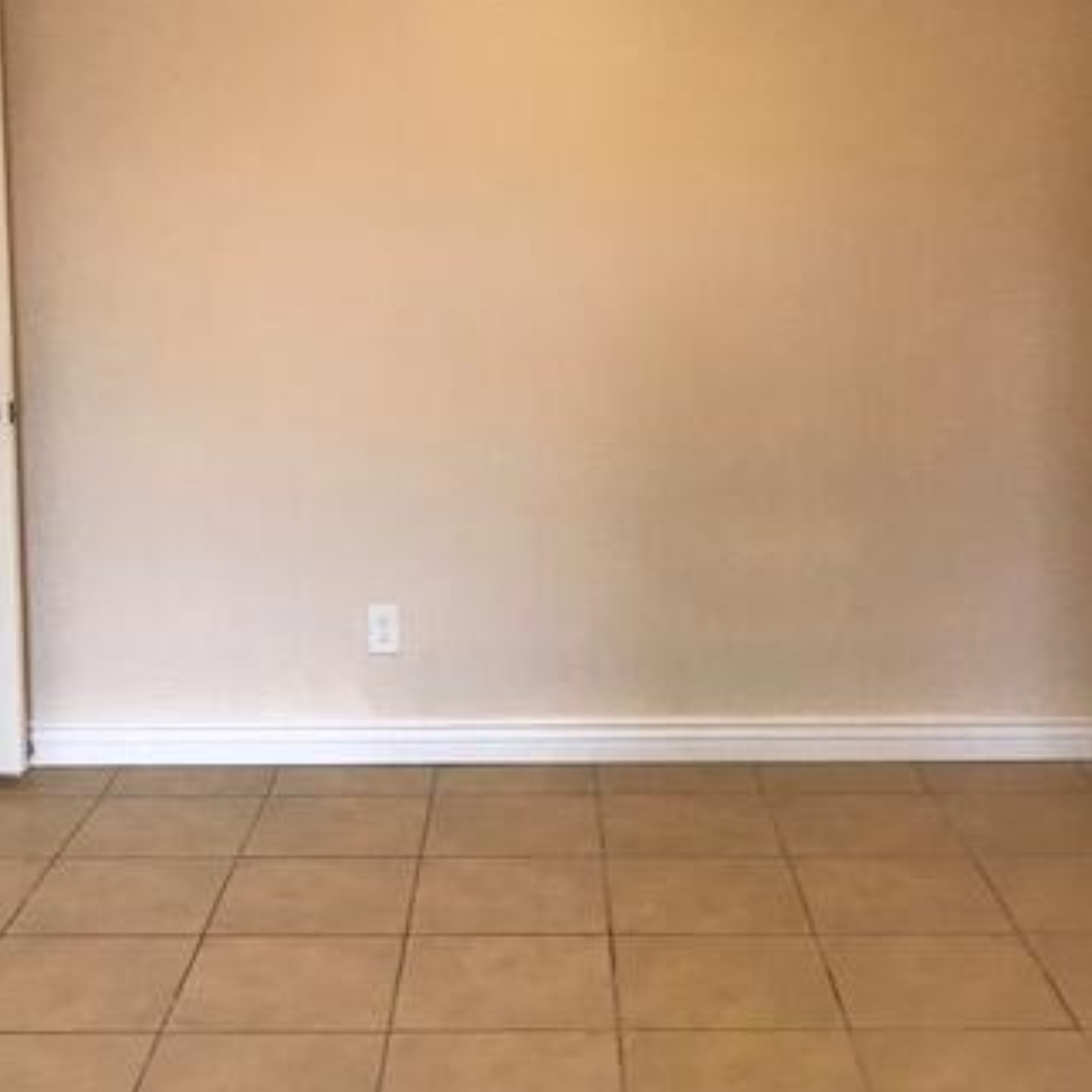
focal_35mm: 49
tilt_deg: -4.9
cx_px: 531
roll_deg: +0.2
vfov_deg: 34.4
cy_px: 362
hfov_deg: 34.7
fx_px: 1749
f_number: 1.8
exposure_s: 1/30
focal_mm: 3.99
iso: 25
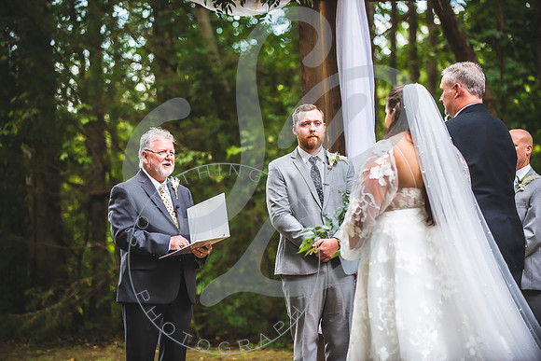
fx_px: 1954
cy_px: 180
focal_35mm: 130
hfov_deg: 15.8
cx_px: 270
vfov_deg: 10.6
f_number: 2.8
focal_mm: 130
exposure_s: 1/640
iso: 500
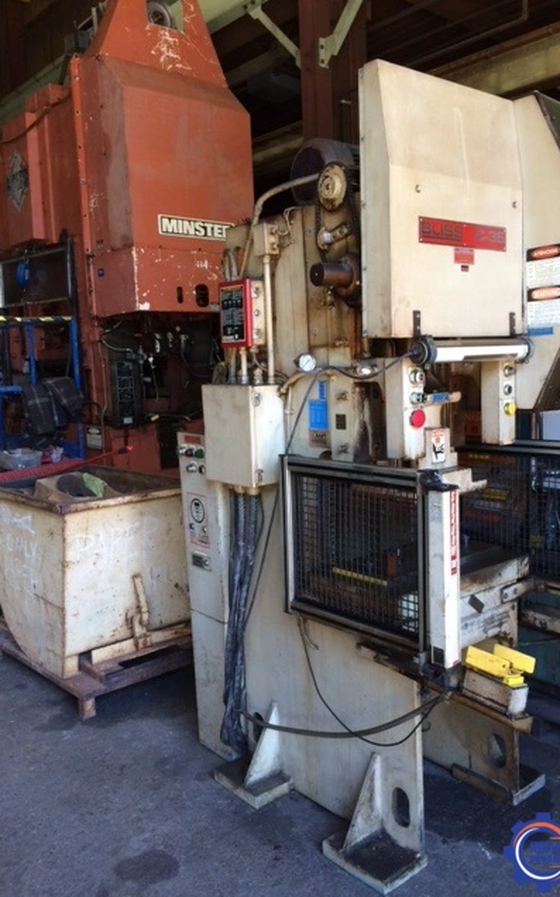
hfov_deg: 39.3
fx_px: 782
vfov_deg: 59.7
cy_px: 448
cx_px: 313
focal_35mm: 32
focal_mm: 4.12
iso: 64
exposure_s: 1/30
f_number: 2.2
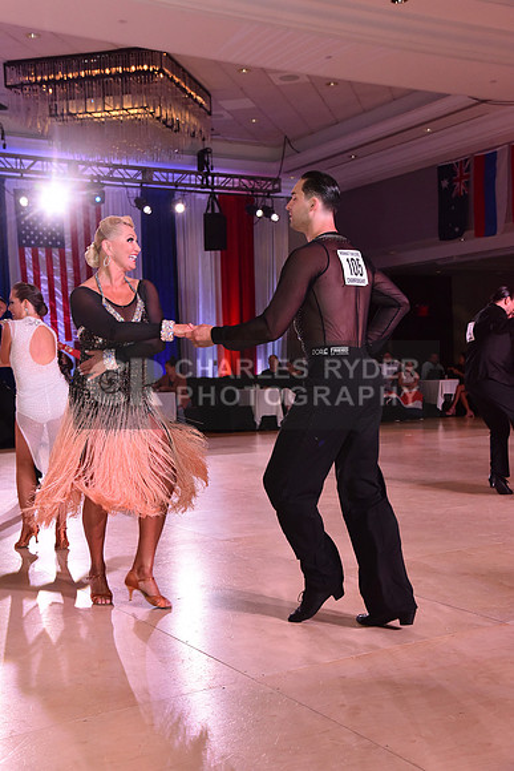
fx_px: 985
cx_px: 257
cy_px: 386
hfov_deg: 29.3
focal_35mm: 46
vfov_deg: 42.7
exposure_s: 1/320
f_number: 7.1
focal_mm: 46
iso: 2500
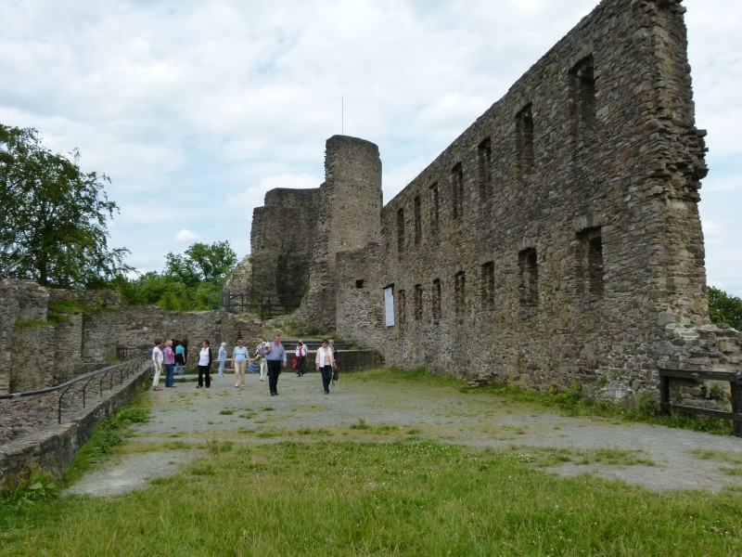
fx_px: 600
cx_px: 371
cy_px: 278
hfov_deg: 63.4
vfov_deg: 49.7
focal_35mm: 28
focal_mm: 5.1
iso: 160
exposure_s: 1/800
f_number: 4
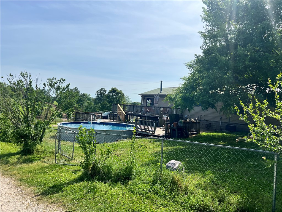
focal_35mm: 26
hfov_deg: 67.3
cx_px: 141
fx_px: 212
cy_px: 106
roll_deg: -2.5
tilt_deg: +1.6
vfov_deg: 53.1
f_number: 1.5
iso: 50
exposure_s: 1/6993
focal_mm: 5.7
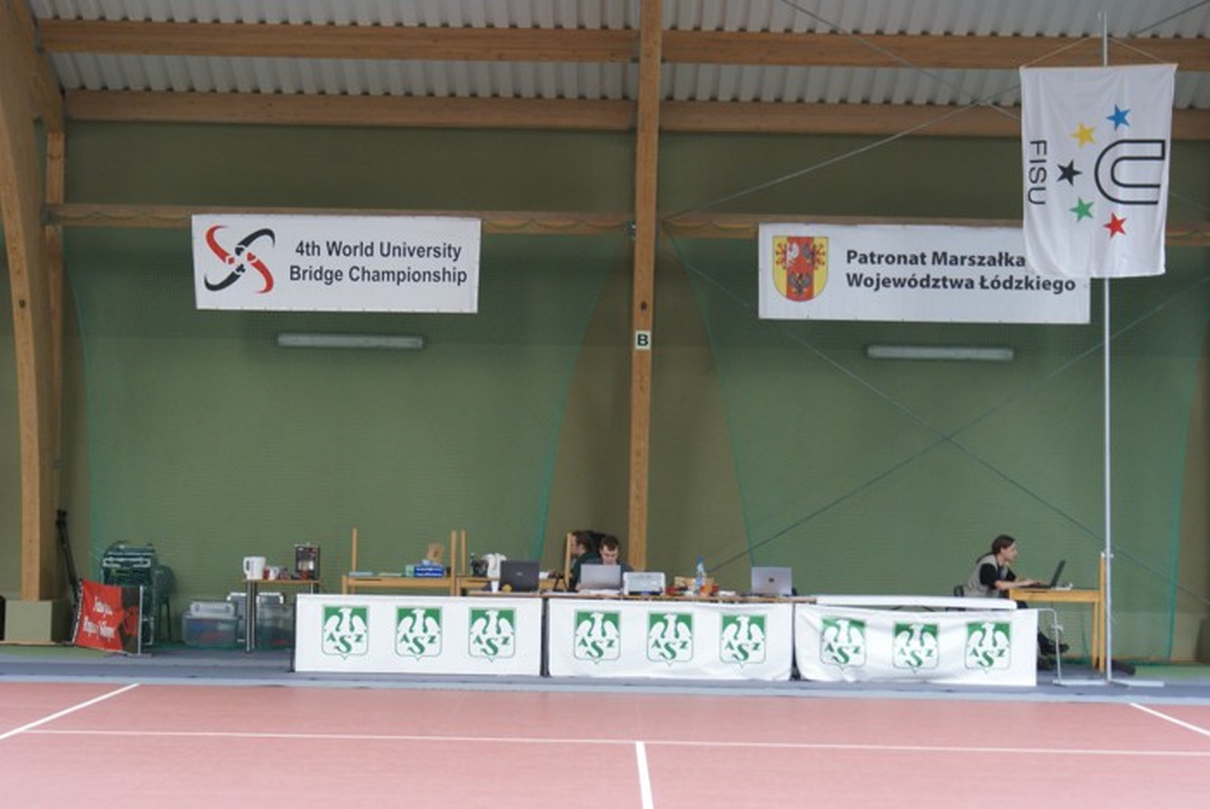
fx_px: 3027
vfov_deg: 15.2
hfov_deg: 22.6
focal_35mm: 90
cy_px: 404
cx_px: 605
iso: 400
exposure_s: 1/15
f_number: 5.6
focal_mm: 60
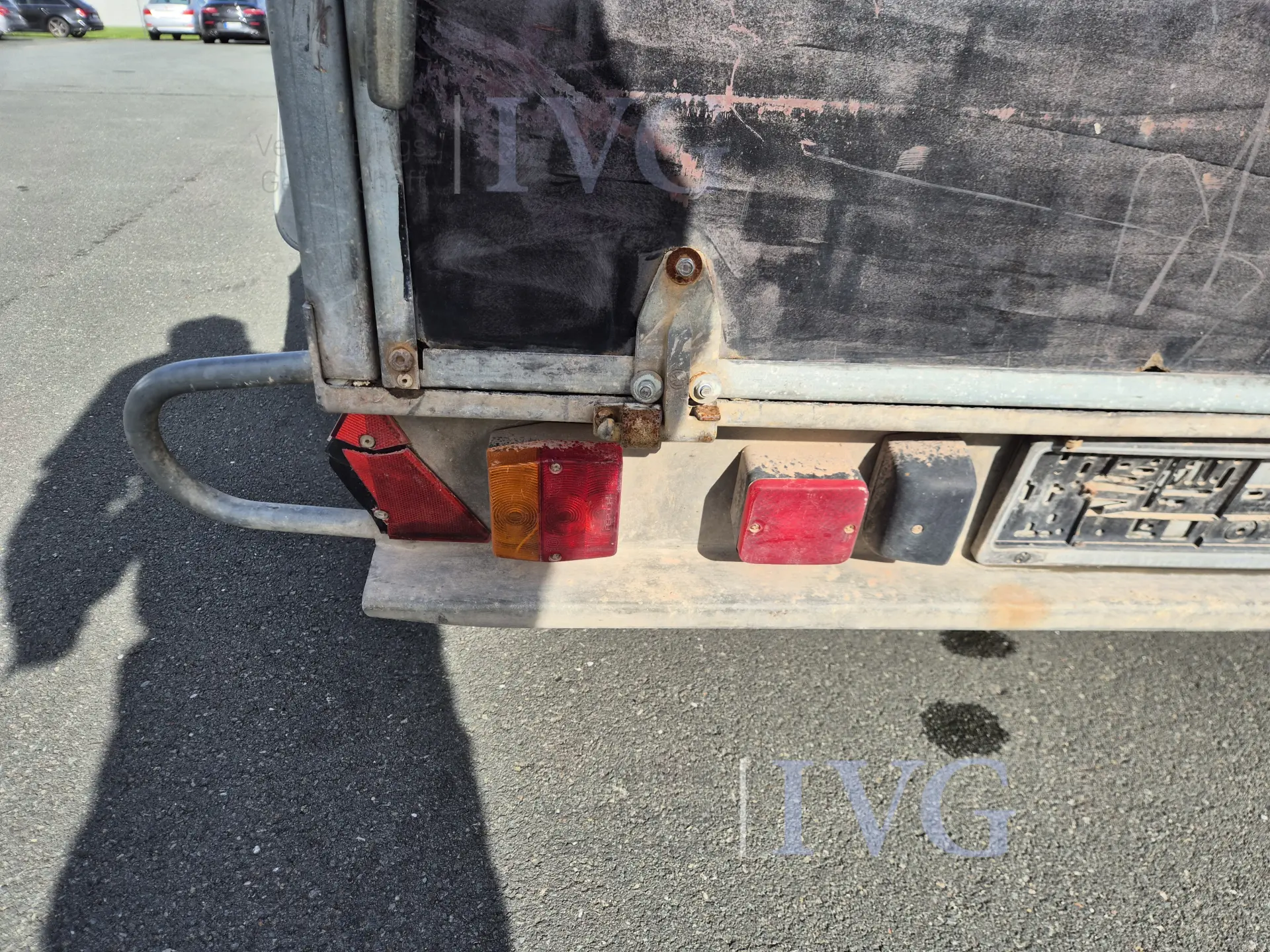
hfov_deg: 73.9
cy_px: 476
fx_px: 844
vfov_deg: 58.9
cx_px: 635
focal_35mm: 23
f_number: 1.8
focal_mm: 5.4
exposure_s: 1/1116
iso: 25
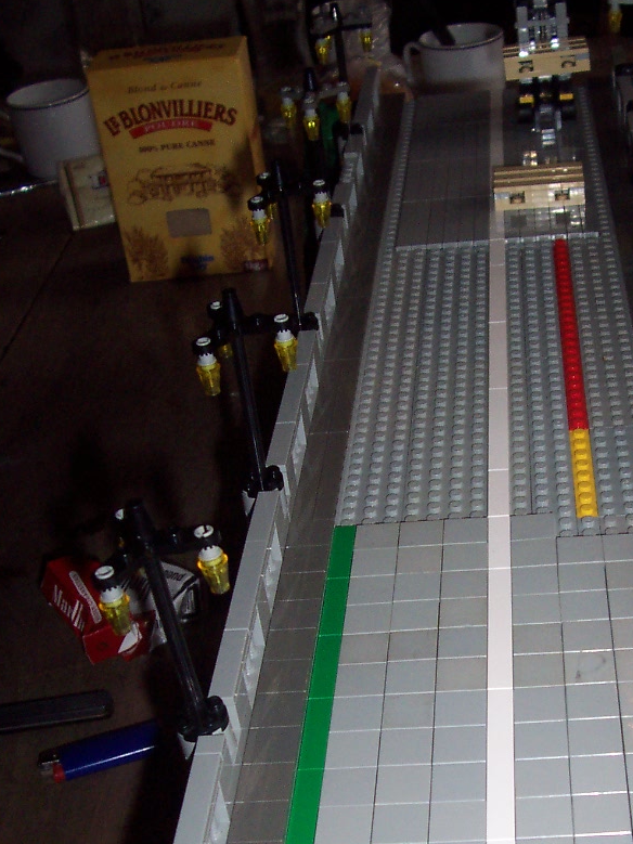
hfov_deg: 25.4
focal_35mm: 57
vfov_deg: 33.1
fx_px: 1390
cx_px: 456
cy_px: 636
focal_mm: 5.6
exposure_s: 1/60
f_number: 2.8
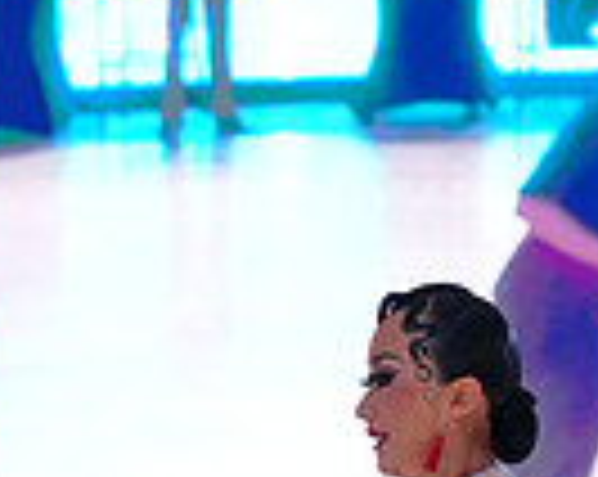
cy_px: 806
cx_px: 232
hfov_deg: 4.5
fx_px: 7599
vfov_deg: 3.6
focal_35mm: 430
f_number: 4
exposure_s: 1/250
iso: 2000
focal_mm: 105
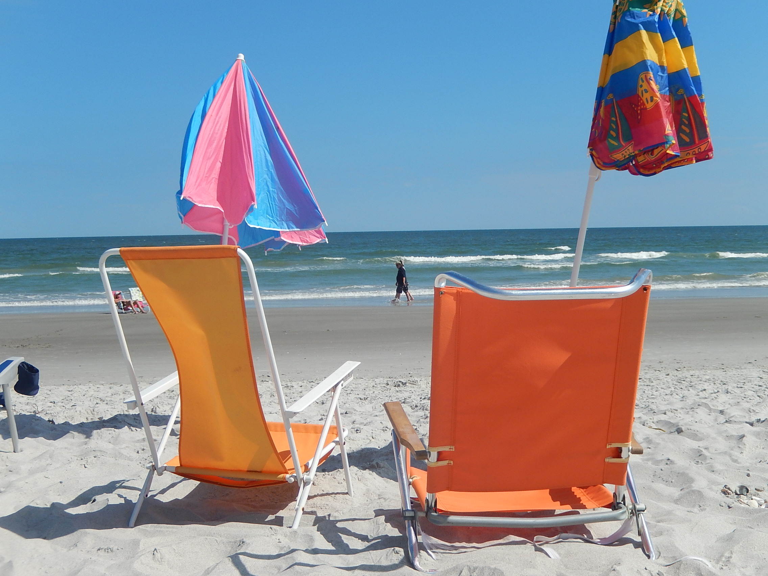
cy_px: 288
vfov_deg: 28.6
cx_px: 384
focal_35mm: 51
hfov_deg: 37.5
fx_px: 1131
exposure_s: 1/1500
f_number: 4.5
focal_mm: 9.2
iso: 125
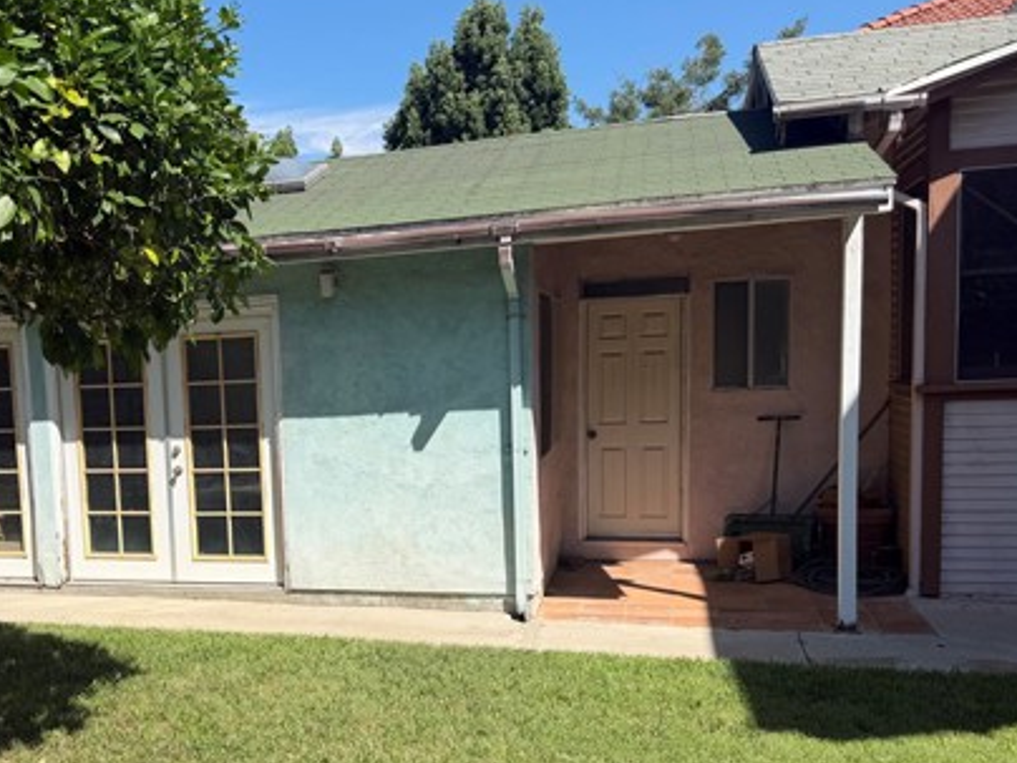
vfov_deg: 37.4
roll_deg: +2.3
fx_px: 1116
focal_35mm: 38
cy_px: 491
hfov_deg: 47.3
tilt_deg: -7.0
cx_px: 264
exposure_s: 1/4405
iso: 80
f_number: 1.78
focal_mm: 6.76
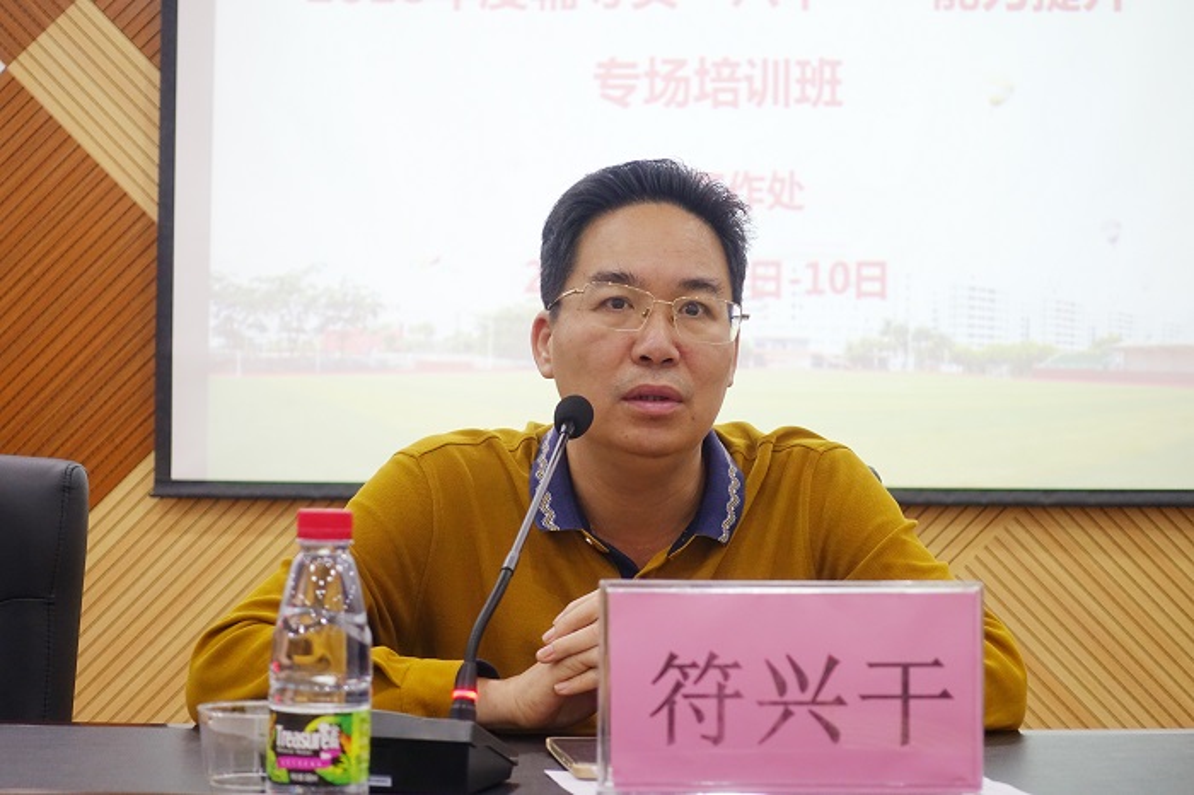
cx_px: 597
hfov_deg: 28.9
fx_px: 2320
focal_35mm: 70
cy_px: 398
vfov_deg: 19.4
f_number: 2.8
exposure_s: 1/80
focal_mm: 25.7
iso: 500
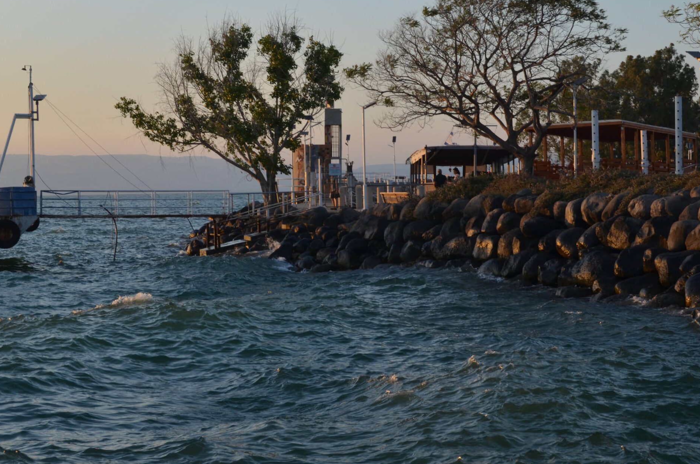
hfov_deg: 27.4
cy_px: 211
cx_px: 387
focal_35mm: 74
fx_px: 1436
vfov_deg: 18.3
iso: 400
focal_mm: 36
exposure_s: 1/125
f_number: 11
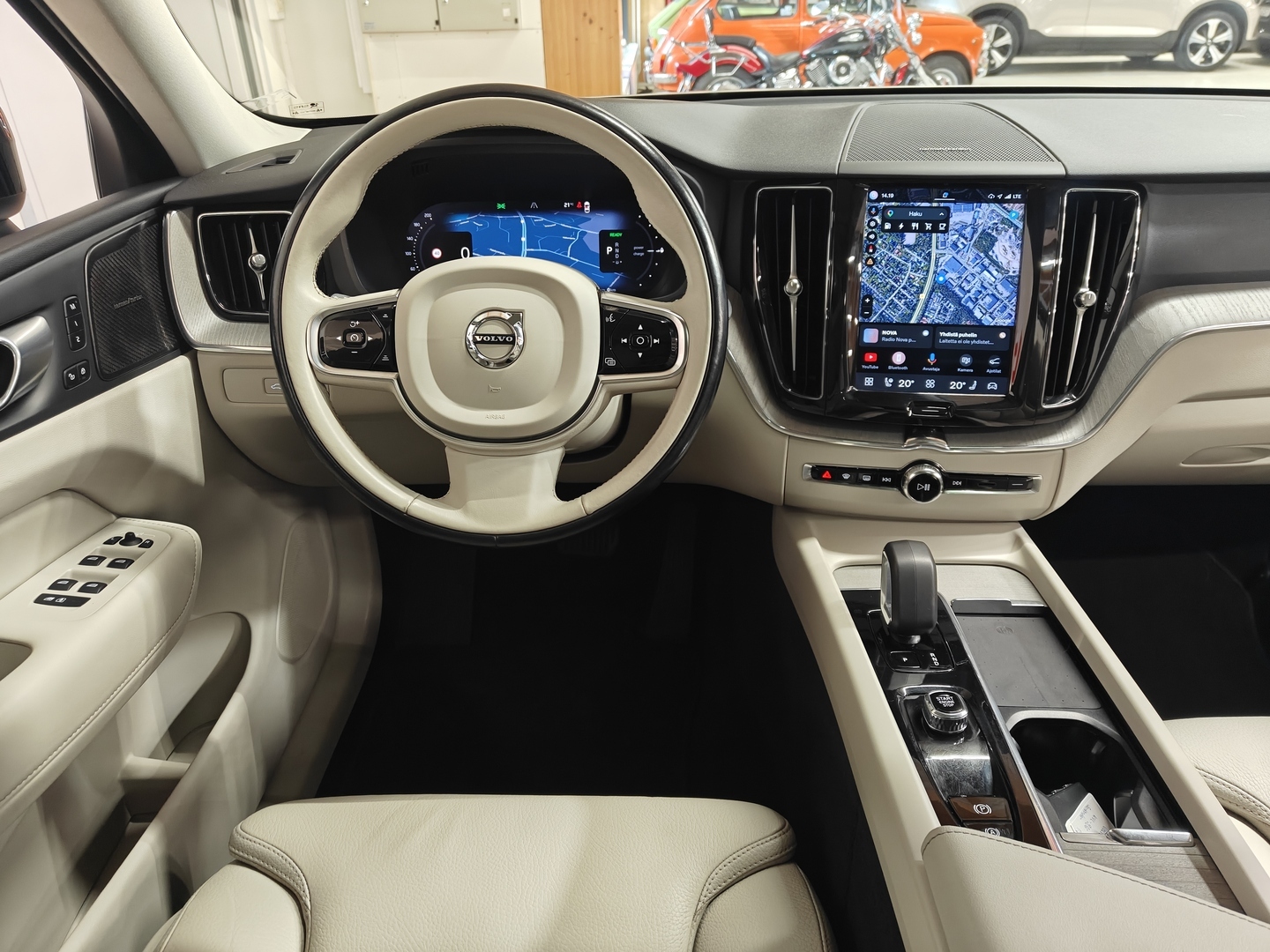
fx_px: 881
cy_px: 476
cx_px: 635
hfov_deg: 71.6
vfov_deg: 56.8
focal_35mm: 24
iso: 160
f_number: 1.8
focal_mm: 5.59
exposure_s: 1/48
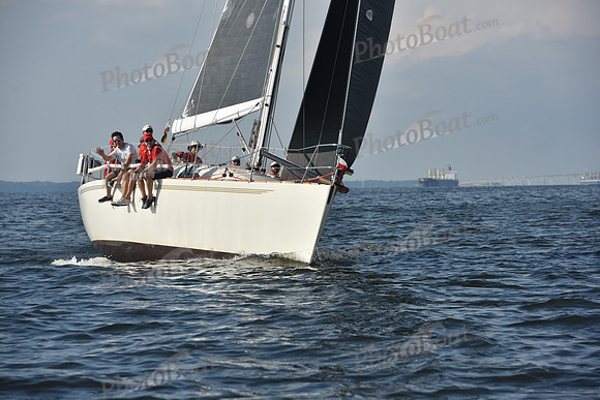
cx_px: 300
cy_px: 200
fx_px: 3251
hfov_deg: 10.5
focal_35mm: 195
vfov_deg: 7.0
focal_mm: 195
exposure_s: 1/1250
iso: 250
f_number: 10
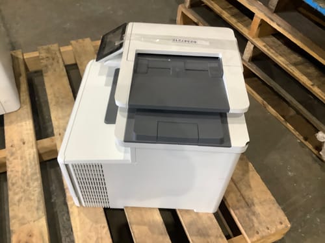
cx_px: 162
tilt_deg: -50.0
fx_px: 291
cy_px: 122
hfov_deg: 58.4
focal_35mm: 31
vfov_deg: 45.4
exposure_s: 1/60
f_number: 2.4
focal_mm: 3.3
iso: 200
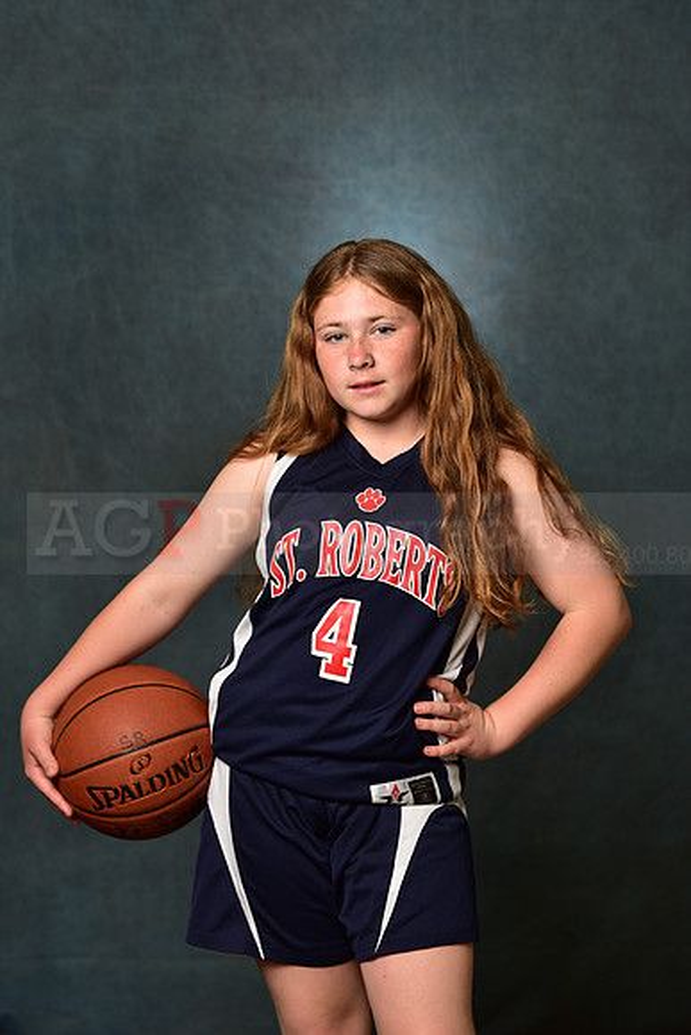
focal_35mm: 86
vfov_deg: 23.6
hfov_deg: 15.9
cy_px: 518
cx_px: 346
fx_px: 2474
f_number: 4.5
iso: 250
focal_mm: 86
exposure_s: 1/160
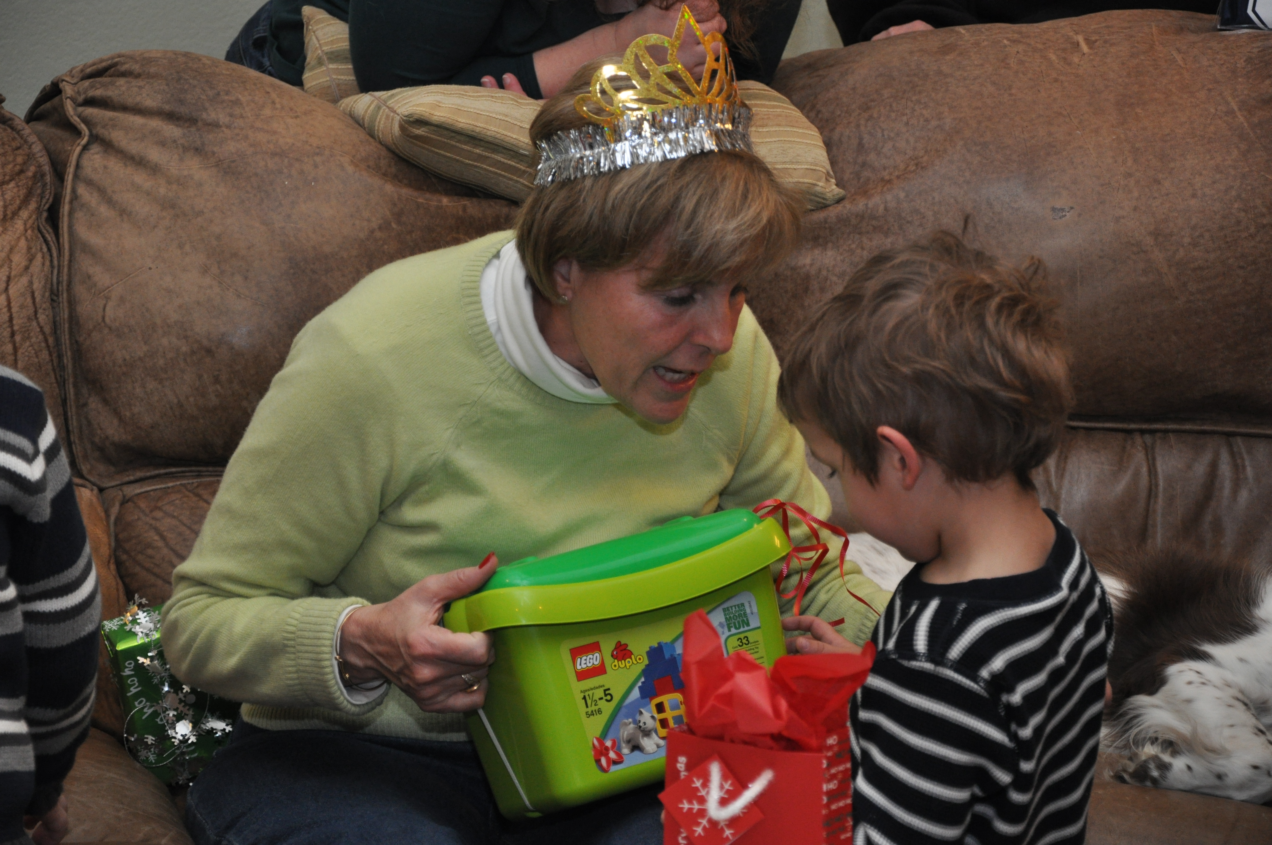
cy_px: 422
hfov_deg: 19.5
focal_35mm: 105
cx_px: 636
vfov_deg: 13.0
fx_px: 3705
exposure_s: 1/60
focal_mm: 70
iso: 800
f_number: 5.3
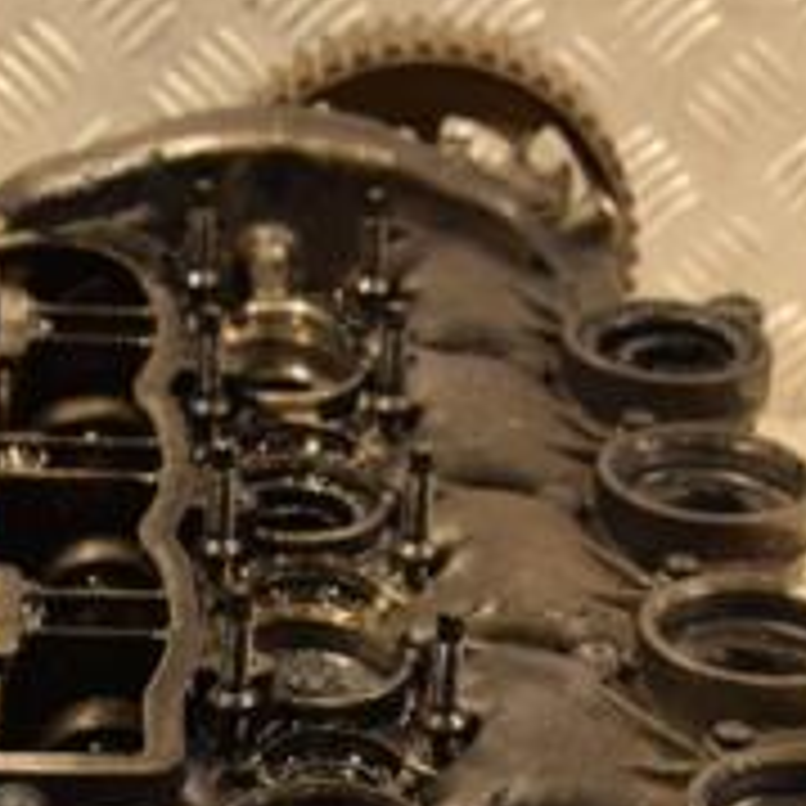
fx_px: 4268
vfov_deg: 10.7
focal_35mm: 162
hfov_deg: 10.8
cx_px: 275
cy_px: 720
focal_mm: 38
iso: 800
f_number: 5.6
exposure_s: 1/125
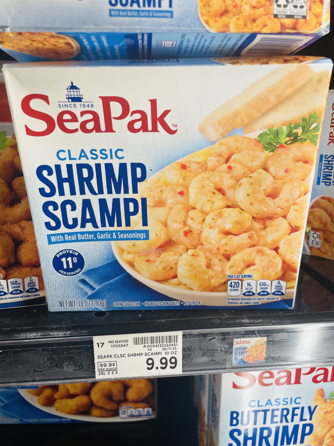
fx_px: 334
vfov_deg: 67.3
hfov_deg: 53.1
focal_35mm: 26
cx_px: 167
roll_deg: +0.6
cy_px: 223
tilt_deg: -13.6
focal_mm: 4.2
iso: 40
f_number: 1.6
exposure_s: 1/121
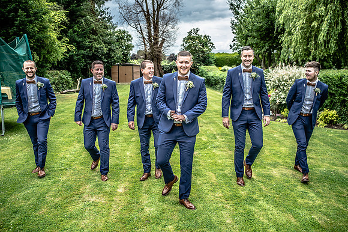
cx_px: 174
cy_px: 116
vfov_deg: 37.8
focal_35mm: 35
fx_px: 338
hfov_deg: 54.5
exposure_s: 1/400
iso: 100
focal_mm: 35
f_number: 3.2
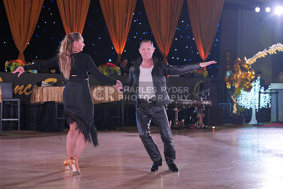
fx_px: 621
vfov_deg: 17.3
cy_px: 94
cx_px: 142
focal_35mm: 79
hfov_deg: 25.7
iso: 1600
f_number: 4
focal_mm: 79
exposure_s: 1/400
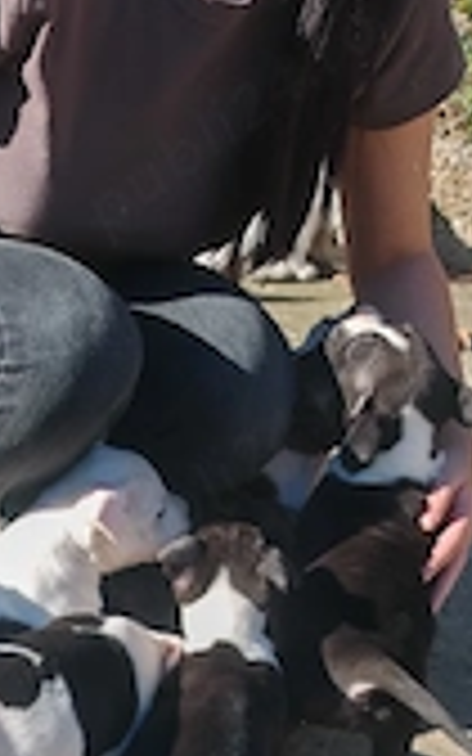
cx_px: -27
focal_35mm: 68
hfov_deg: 18.5
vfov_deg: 27.1
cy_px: 878
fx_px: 1400
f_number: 2
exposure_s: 1/909
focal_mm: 6.83
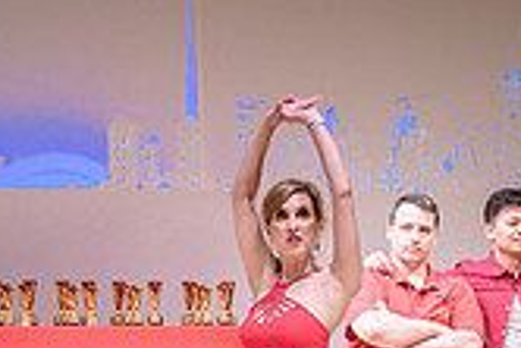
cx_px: 214
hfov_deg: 11.6
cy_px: 334
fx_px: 2564
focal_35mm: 177
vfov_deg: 7.7
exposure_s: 1/400
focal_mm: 48
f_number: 2.8
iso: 1600
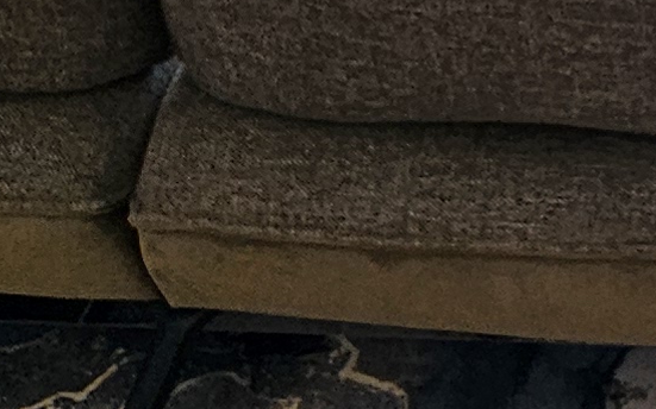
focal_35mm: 100
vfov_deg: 11.7
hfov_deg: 19.6
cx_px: 787
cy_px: -421
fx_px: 1787
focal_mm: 2.2
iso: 50
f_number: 2.2
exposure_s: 1/359
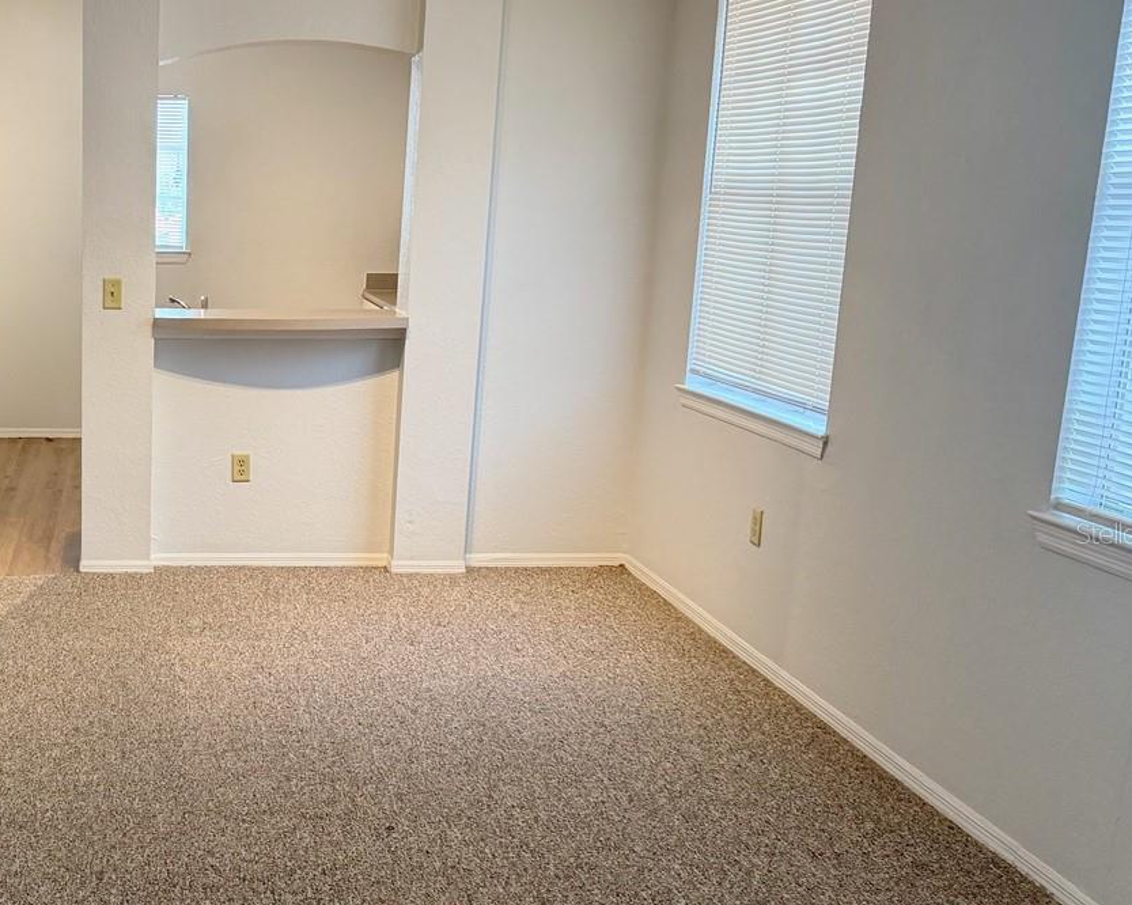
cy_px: 533
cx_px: 117
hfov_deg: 38.4
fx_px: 1507
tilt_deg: -12.6
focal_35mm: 45
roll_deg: -0.1
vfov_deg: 33.3
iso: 160
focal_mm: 6.76
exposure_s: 1/120
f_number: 1.78
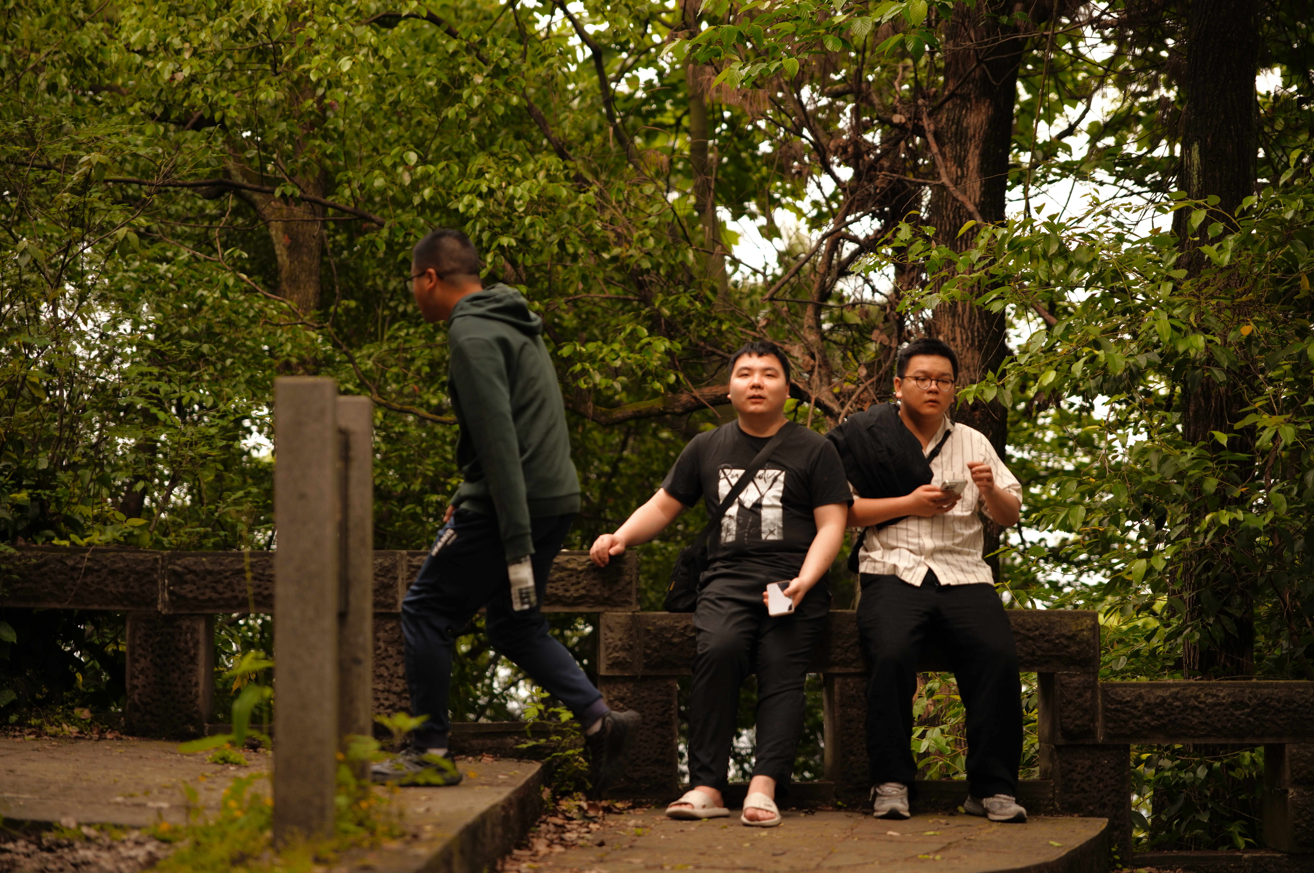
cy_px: 436
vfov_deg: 13.0
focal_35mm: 105
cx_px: 657
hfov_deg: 19.5
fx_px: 3829
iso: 400
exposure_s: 1/1000
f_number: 2.8
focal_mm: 105
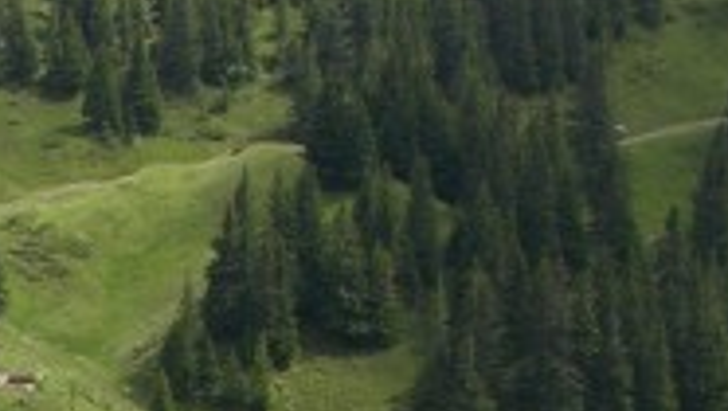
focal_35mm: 252
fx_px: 4869
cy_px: 857
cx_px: -775
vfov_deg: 4.7
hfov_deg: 8.1
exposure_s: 1/200
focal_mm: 10.7
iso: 50
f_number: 5.8
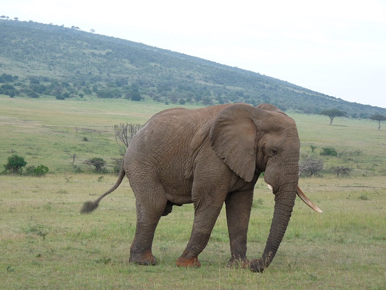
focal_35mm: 105
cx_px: 193
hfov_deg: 18.7
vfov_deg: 14.1
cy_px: 145
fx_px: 1171
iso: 100
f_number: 4
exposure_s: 1/125
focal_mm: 18.7
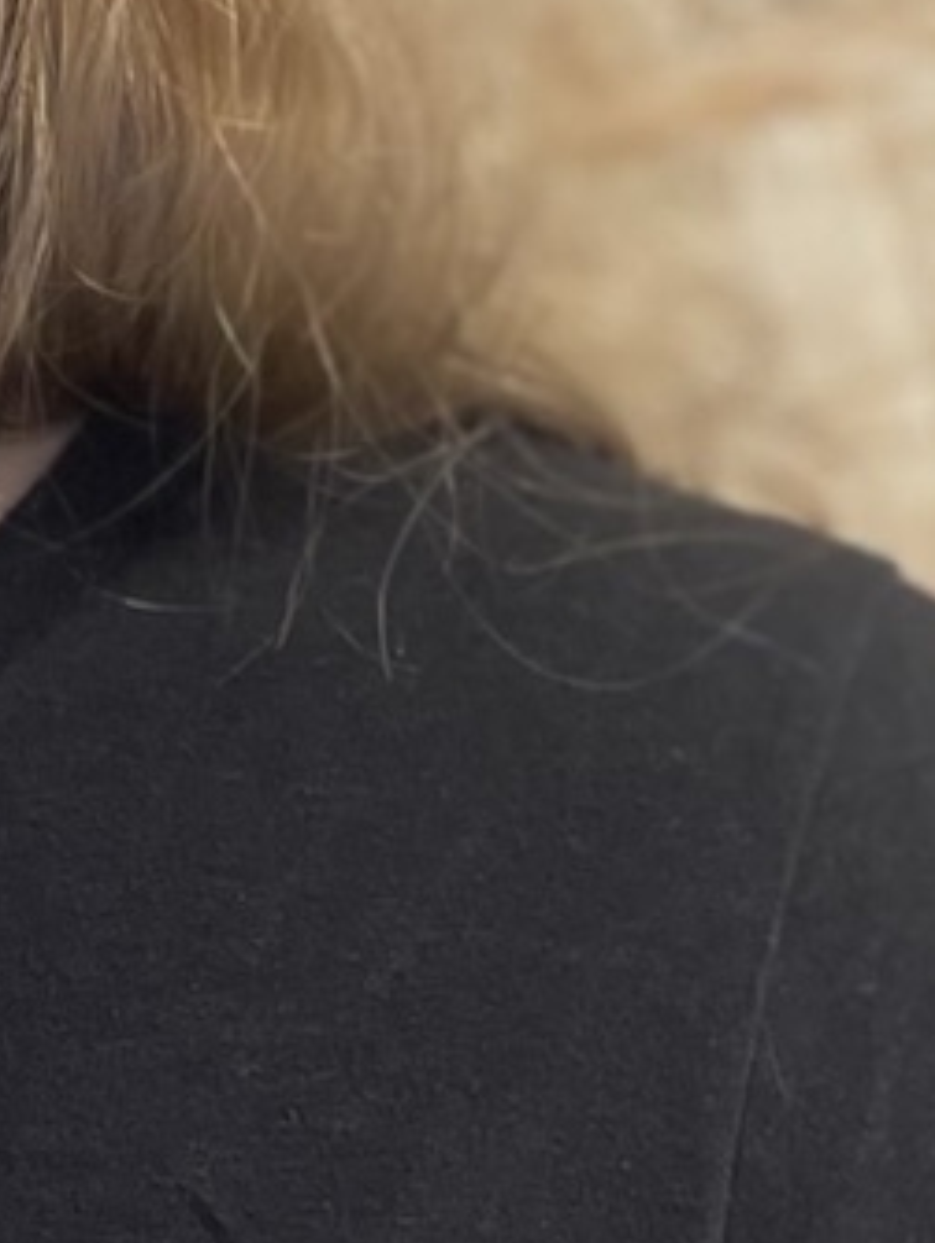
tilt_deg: -8.8
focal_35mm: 155
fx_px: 5572
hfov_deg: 9.3
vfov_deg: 12.5
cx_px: -445
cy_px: 1362
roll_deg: -0.4
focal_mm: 4.2
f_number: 1.6
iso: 100
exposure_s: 1/50
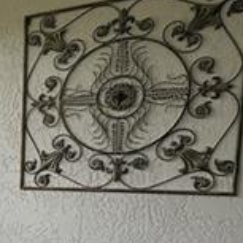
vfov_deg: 26.7
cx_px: -181
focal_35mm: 62
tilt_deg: -9.4
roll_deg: +0.5
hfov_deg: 20.5
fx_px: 492
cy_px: 224
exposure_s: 1/421
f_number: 2.2
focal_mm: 2.22
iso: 64
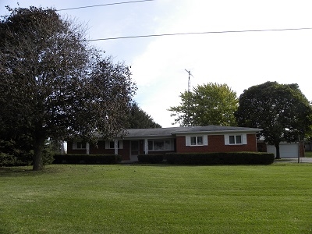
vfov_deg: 53.1
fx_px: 234
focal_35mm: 26
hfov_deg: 67.3
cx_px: 156
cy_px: 117
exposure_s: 1/262
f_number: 5
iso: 64
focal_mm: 4.6
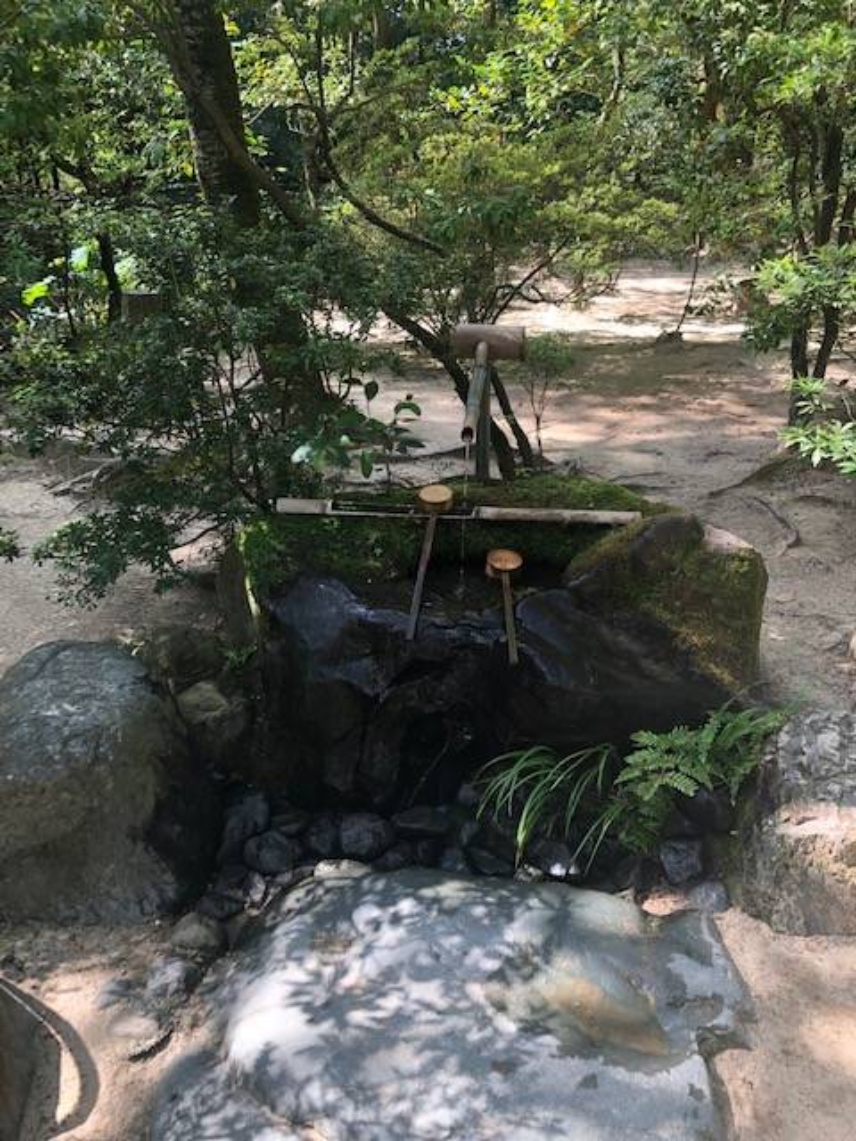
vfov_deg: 63.4
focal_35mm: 28
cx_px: 428
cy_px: 570
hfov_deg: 49.7
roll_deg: +2.5
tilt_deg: -23.4
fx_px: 923
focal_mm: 3.99
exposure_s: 1/120
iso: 32
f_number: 1.8
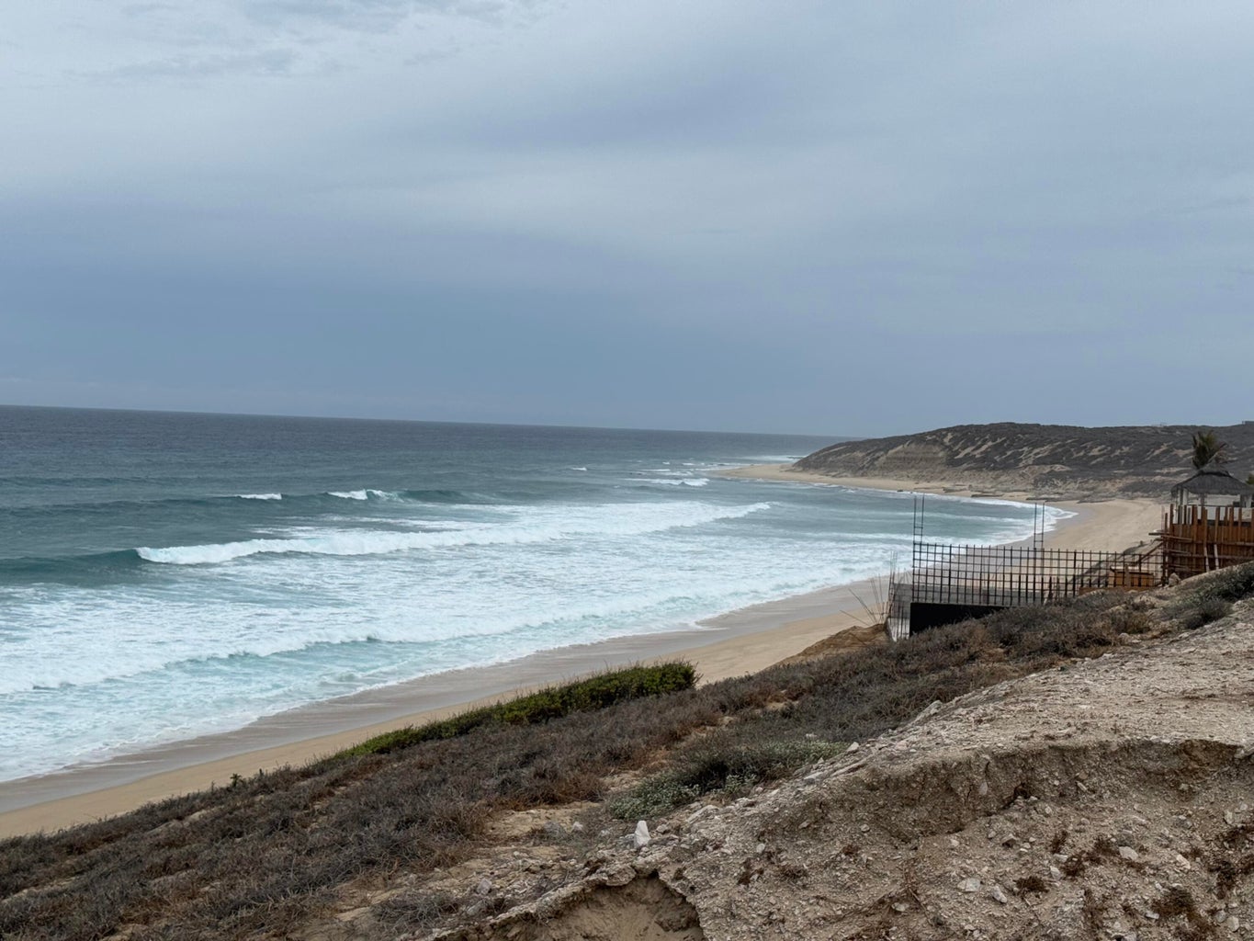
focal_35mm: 48
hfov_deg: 39.7
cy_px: 470
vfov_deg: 30.3
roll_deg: -2.4
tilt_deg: -0.1
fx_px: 1739
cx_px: 627
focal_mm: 6.76
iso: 64
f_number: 1.78
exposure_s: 1/11364
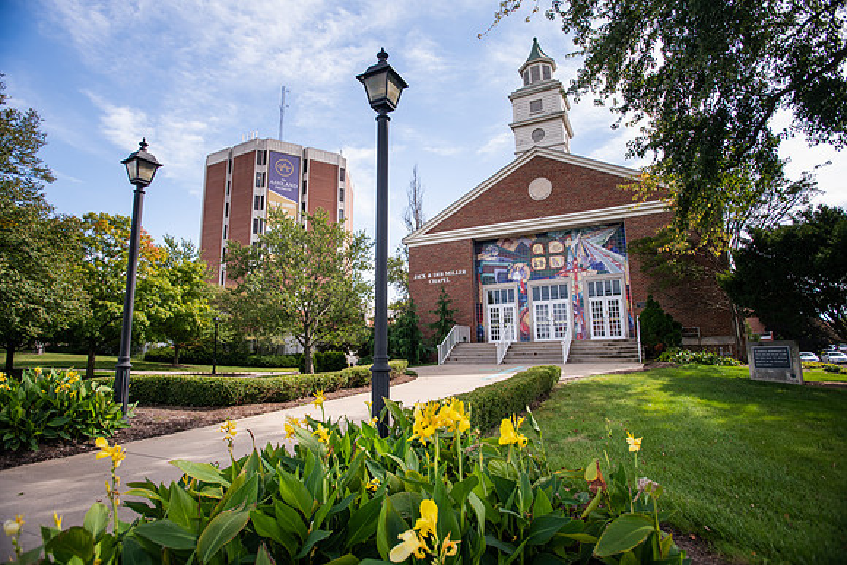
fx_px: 447
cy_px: 282
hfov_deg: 86.9
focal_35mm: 19
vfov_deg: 64.6
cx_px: 424
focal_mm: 19
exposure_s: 1/250
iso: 250
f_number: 4.5
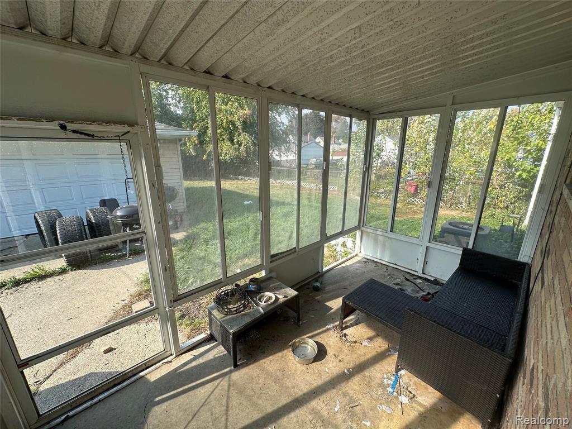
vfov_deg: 85.7
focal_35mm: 14
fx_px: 231
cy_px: 214
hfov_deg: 102.1
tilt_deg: -15.2
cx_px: 286
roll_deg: -0.1
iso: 40
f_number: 2.2
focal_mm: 2.22
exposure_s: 1/567
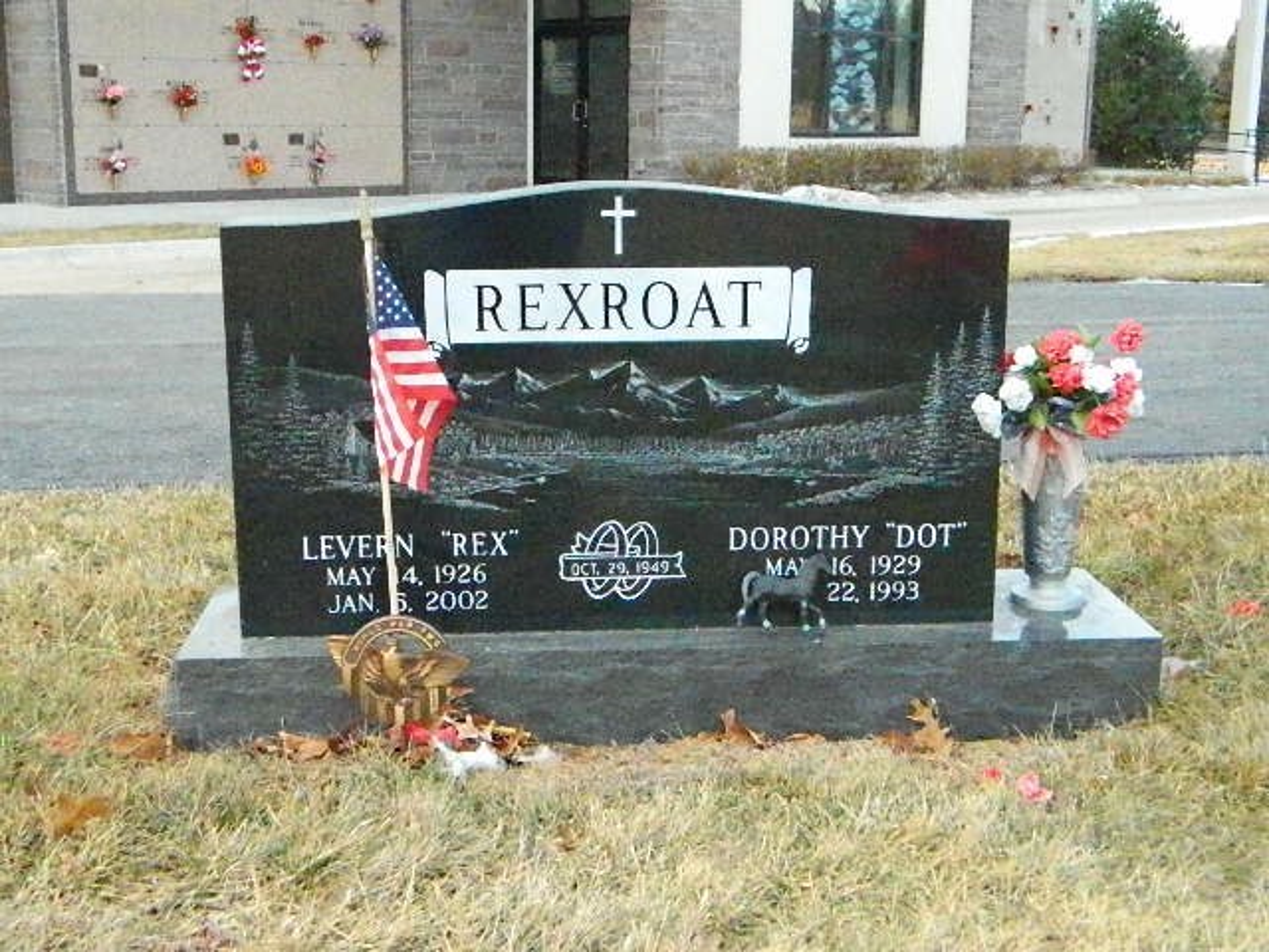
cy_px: 476
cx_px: 634
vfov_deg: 30.9
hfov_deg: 40.4
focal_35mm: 47
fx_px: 1723
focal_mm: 8.4
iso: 6400
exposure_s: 1/800
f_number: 10.2
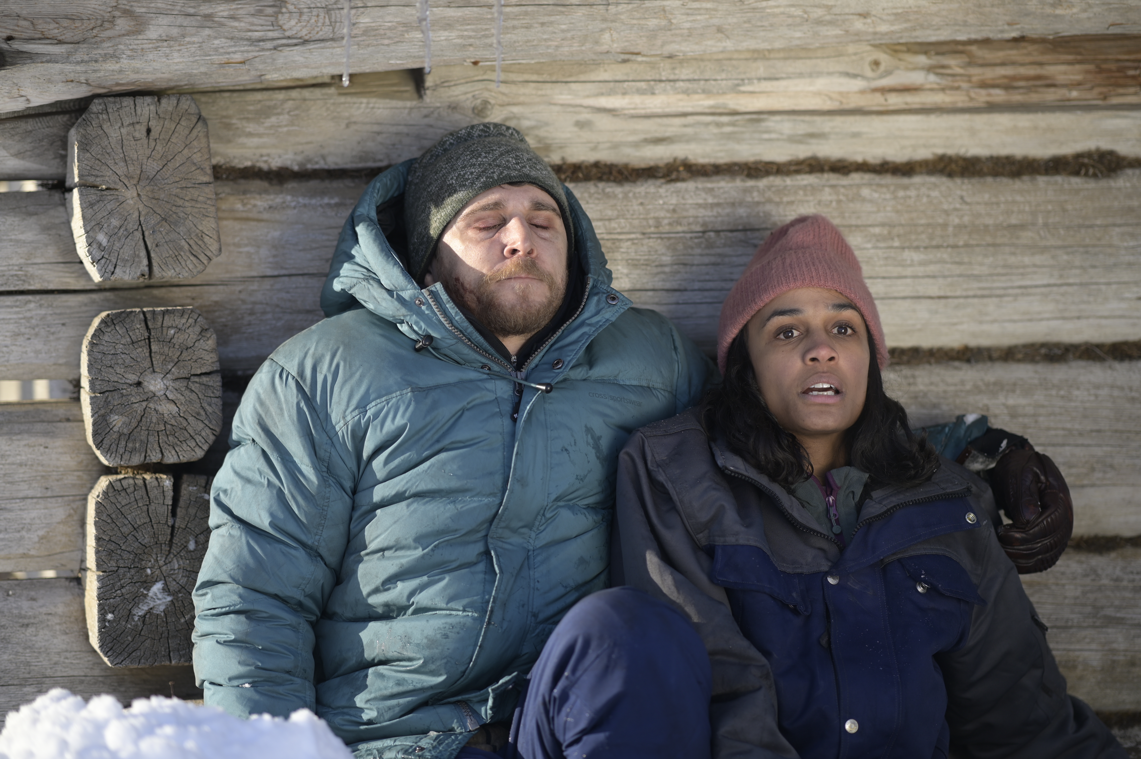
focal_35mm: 105
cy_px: 380
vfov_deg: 13.0
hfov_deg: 19.5
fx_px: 3326
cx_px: 570
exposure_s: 1/1250
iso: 100
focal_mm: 105
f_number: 2
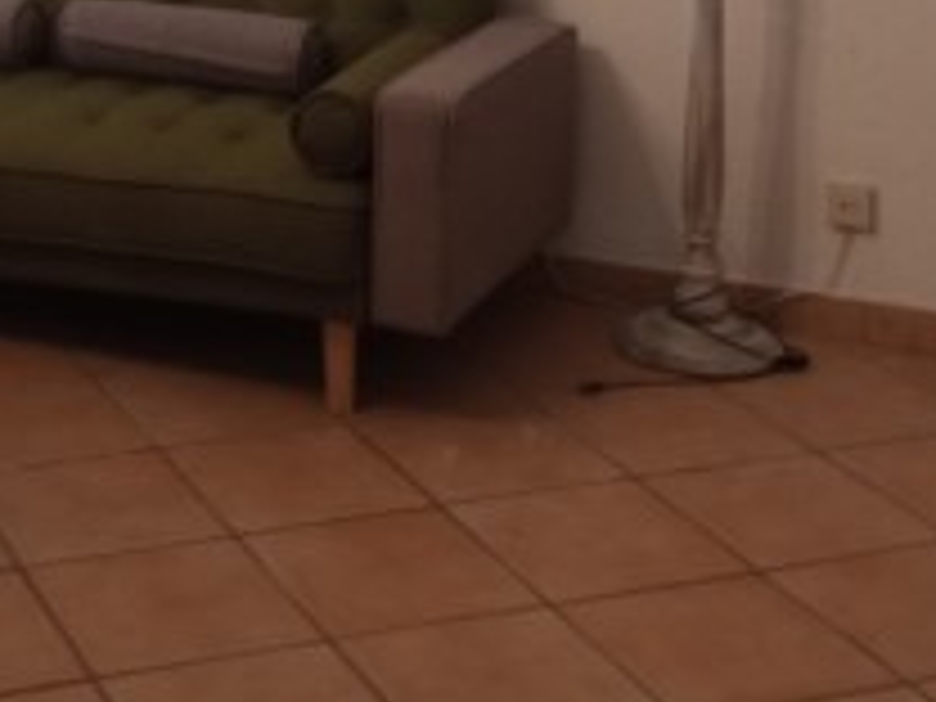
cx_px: 63
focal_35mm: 83
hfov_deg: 22.9
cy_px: -234
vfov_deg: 16.7
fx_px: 2244
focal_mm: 3.79
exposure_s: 1/33.3
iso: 440
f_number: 2.2
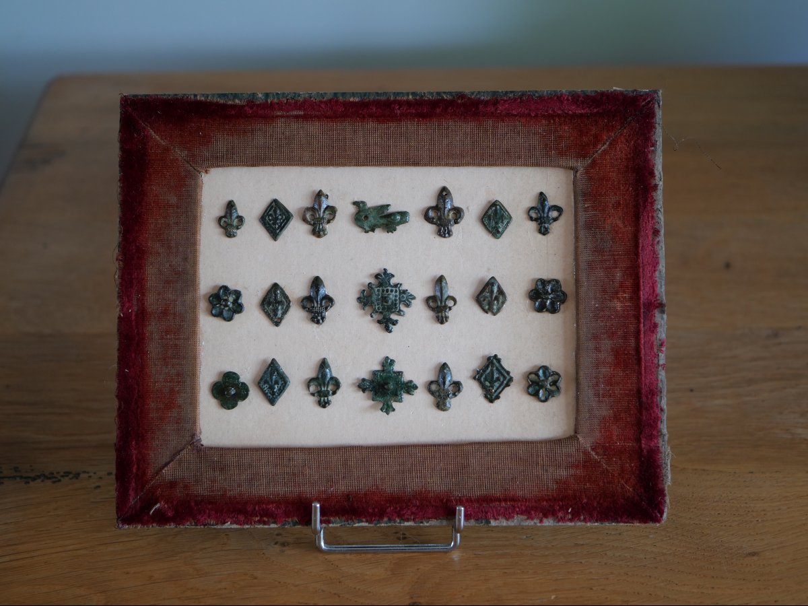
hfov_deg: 32.2
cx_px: 404
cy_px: 303
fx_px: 1401
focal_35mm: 60
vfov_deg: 24.4
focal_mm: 30
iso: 400
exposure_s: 1/60
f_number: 2.8
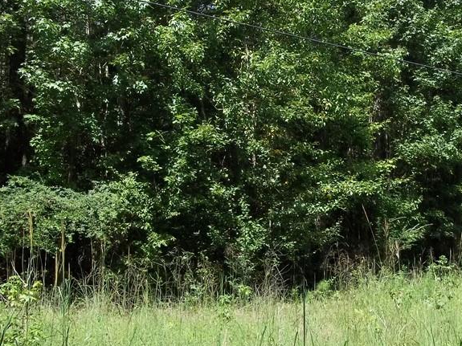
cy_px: 239
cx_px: 313
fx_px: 761
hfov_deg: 33.4
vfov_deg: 25.5
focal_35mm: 57
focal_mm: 5.7
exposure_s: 1/500
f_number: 2.9
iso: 64
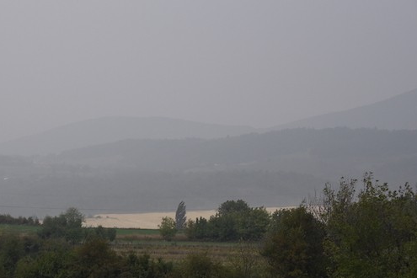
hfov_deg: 14.7
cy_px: 184
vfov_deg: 9.9
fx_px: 1610
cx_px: 92
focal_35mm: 139
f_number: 9
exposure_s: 1/1250
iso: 640
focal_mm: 86
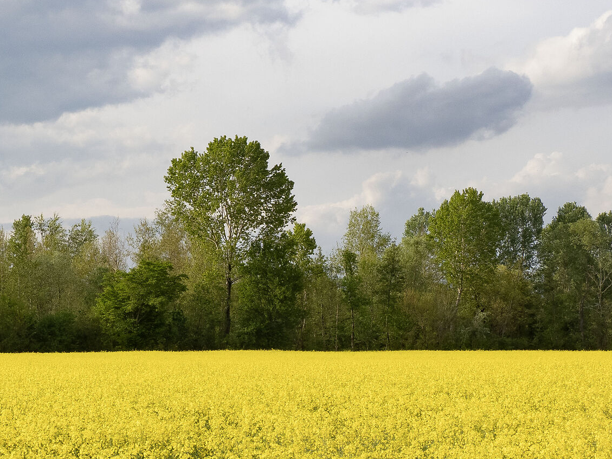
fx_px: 1503
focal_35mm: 85
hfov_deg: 22.9
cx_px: 203
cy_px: 338
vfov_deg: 17.3
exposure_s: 1/160
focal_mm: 20
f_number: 11
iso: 200
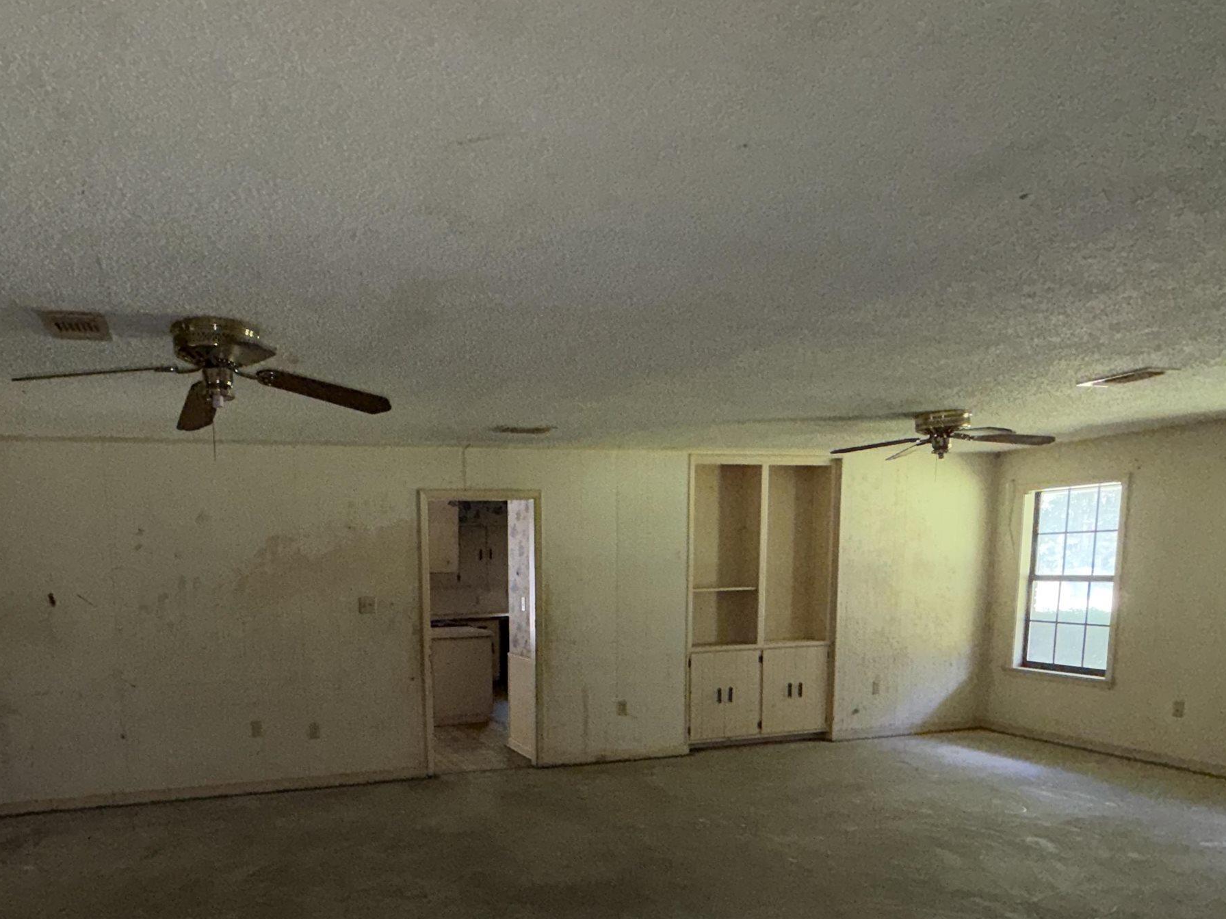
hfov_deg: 70.4
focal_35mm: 24
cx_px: 457
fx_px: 850
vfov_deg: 54.3
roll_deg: +2.1
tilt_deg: -8.3
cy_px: 683
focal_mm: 2.22
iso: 250
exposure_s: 1/60
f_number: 2.2
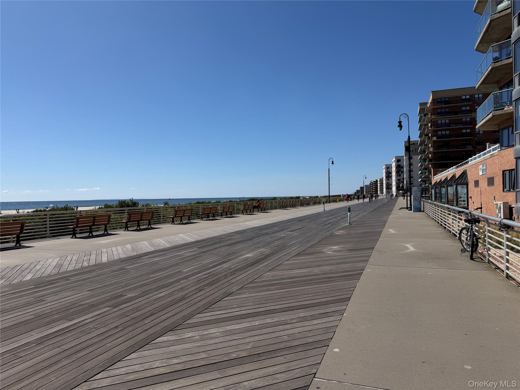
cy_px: 195
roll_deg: +1.3
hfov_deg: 71.6
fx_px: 361
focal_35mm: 24
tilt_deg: -1.8
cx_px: 260
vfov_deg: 56.8
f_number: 1.78
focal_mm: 6.76
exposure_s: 1/8130
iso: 80
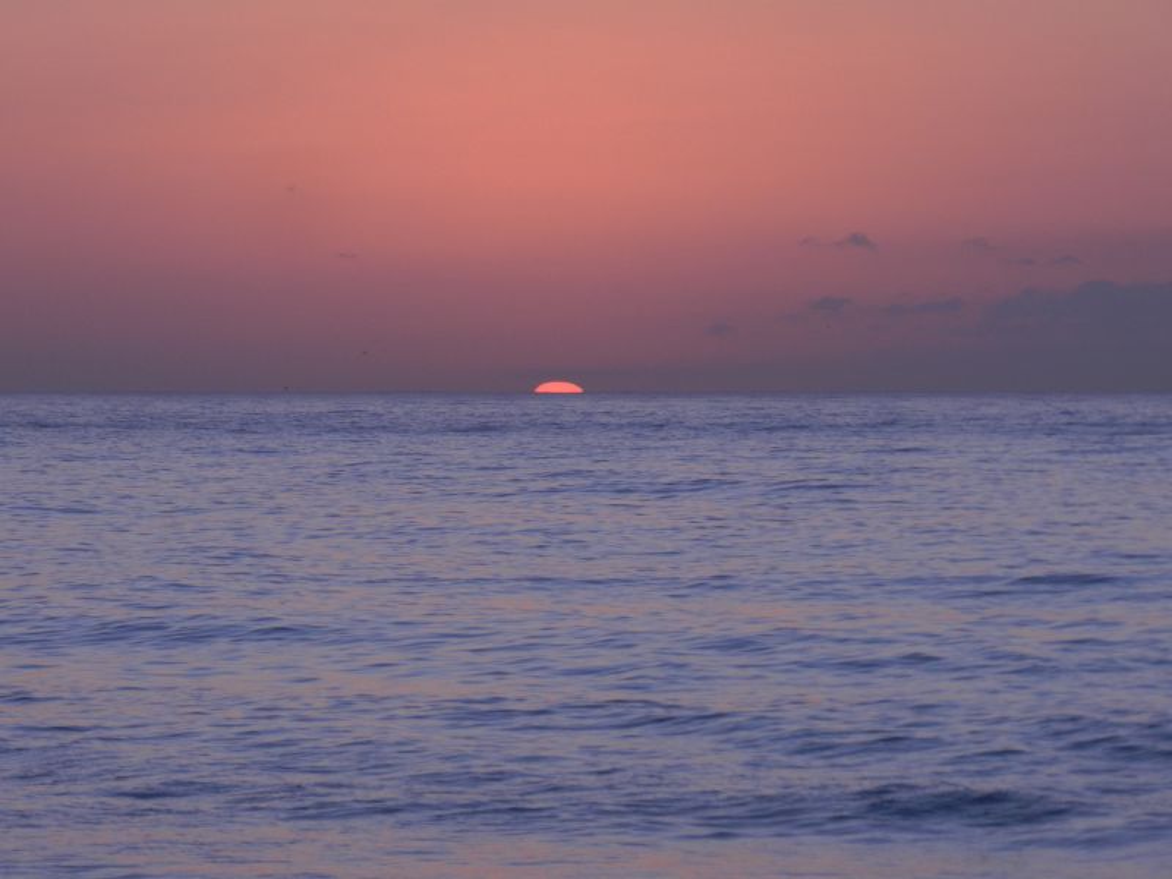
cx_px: 586
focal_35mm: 263
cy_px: 440
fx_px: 8904
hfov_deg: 7.5
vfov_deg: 5.7
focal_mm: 46.7
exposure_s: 1/200
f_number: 5.2
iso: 160
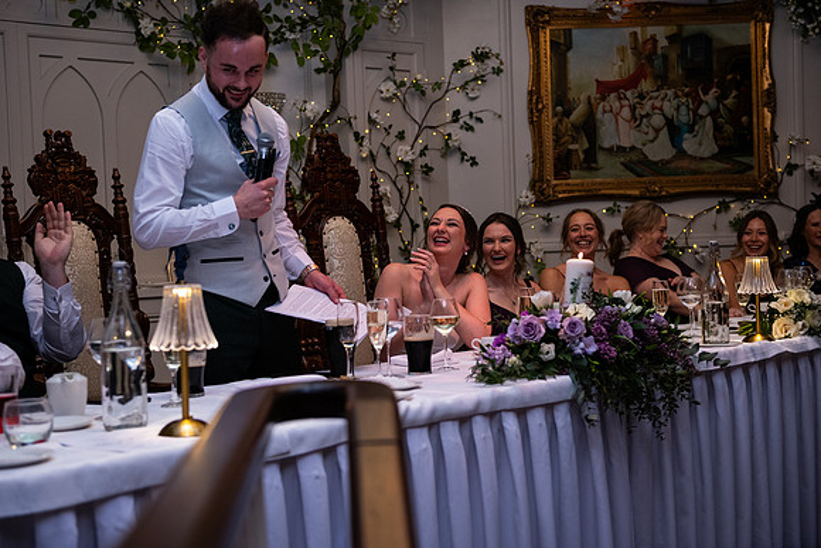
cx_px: 410
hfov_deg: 38.2
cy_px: 274
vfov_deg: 26.0
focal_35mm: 52
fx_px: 1186
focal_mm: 52
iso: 1000
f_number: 3.5
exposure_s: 1/160
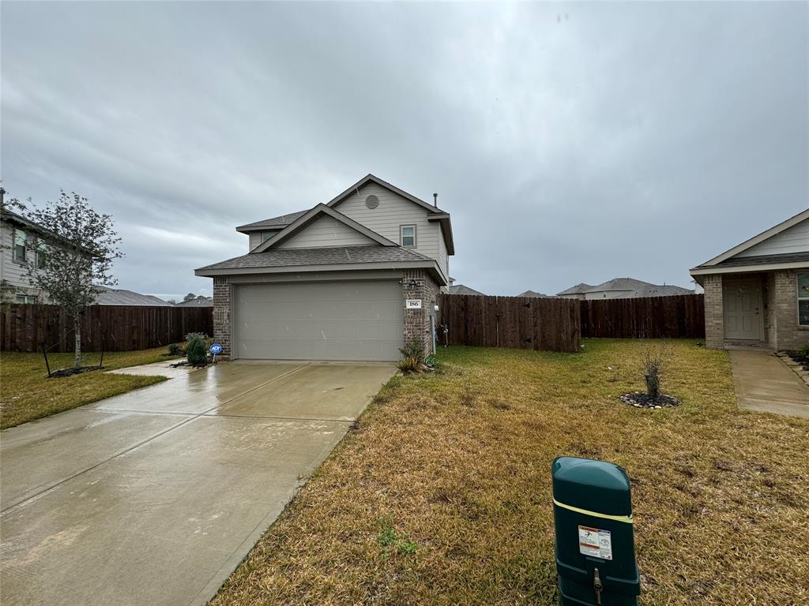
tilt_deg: +1.7
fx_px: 327
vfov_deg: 85.7
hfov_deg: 102.1
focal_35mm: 14
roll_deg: +0.2
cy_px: 303
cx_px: 404
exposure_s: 1/565
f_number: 2.2
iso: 50
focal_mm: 2.22
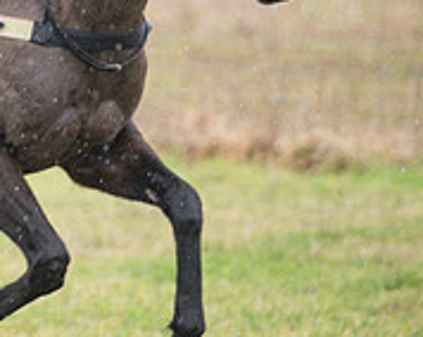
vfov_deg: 2.6
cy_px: 67
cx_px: -150
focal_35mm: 601
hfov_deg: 3.2
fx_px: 7516
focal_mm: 145
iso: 1250
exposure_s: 1/1000
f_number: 2.8
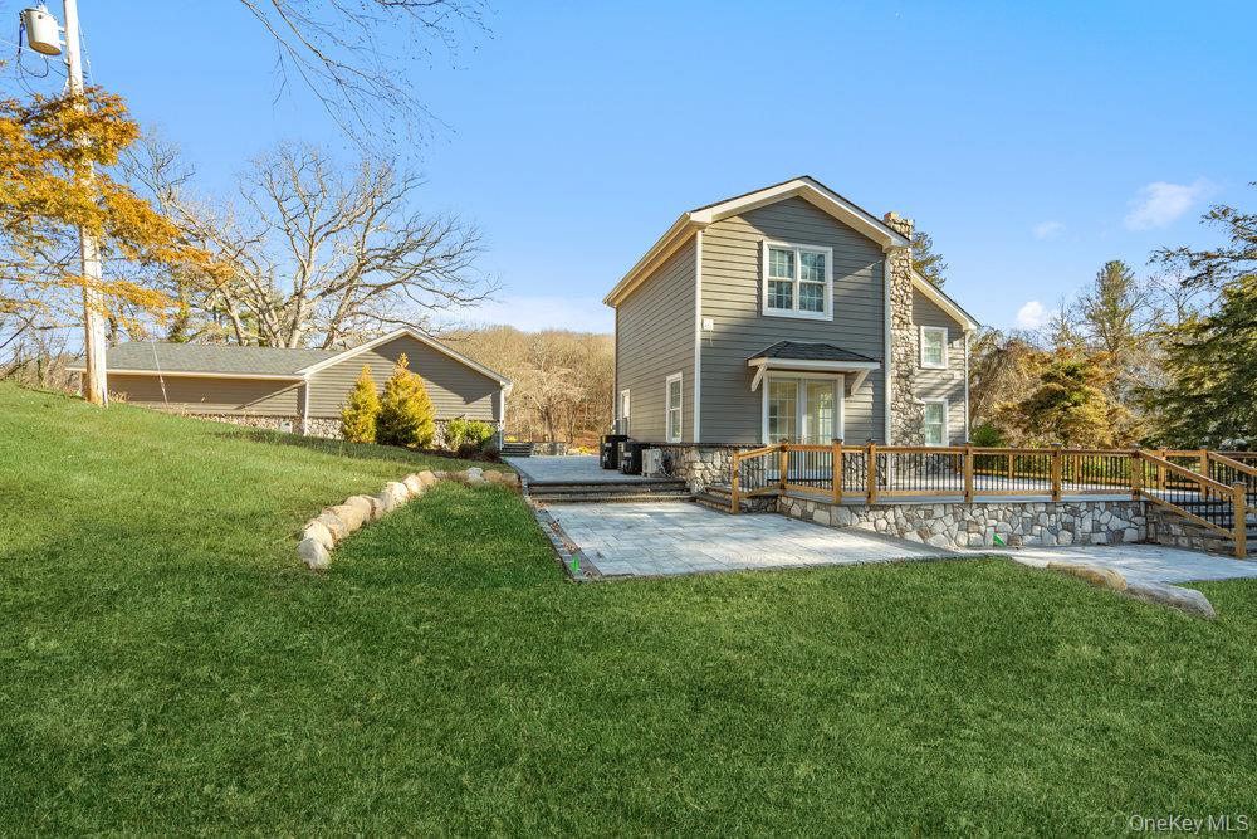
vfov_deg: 73.8
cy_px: 420
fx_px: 559
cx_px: 628
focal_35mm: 16
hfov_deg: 96.7
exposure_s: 1/200
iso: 160
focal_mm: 16
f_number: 5.6
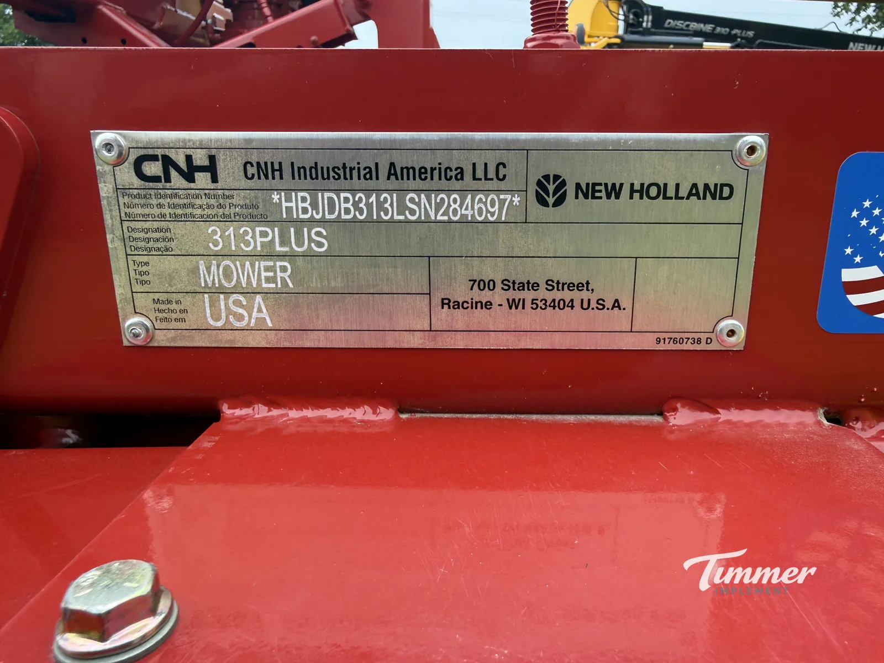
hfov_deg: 71.6
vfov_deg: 56.8
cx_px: 442
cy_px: 332
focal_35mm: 24
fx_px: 613
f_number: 2.2
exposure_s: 1/140
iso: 40
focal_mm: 2.22
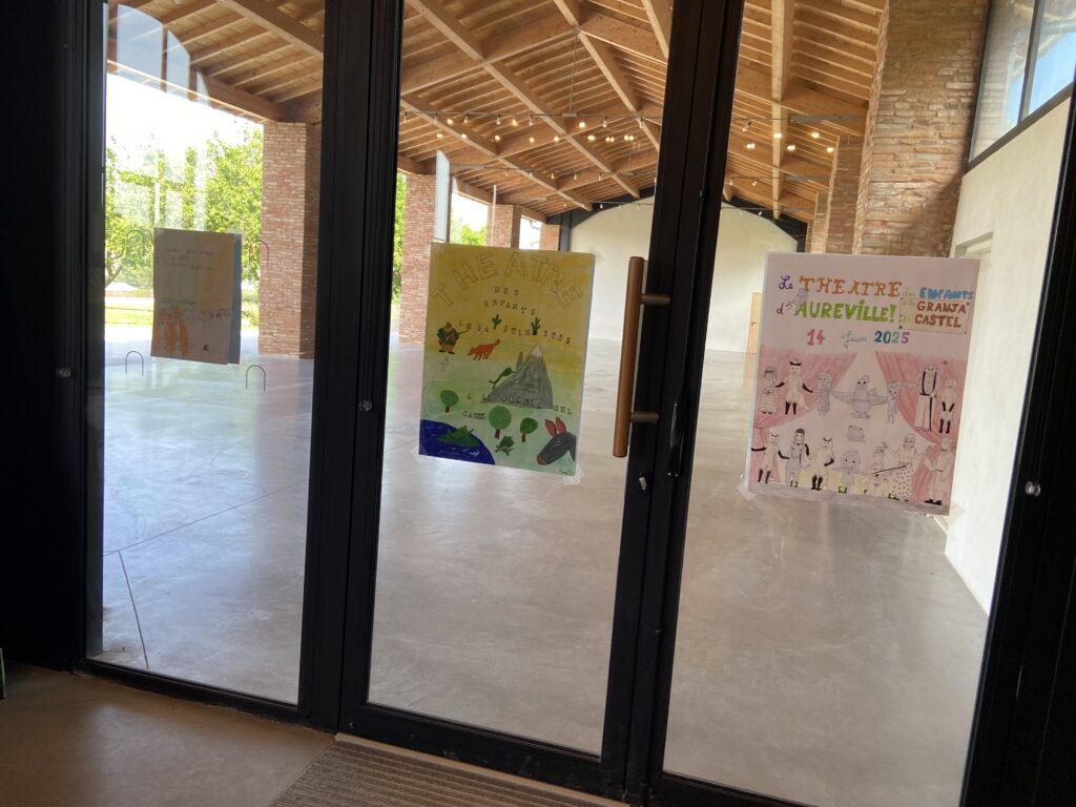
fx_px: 808
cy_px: 404
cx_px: 538
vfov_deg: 53.1
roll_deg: -4.7
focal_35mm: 26
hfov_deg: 67.3
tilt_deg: -8.1
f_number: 1.8
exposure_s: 1/122
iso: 64
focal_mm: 4.25
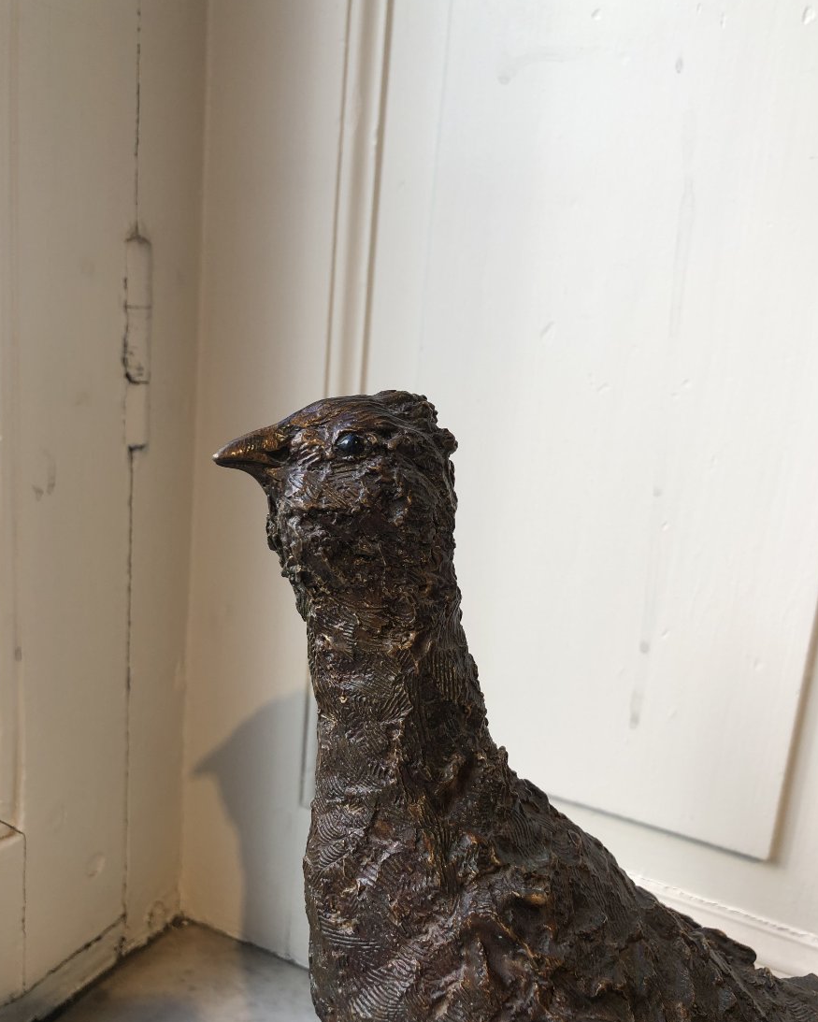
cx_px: 413
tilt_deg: -12.5
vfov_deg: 58.7
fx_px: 907
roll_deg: -5.7
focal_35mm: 30
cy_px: 534
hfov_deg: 48.5
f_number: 1.8
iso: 32
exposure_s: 1/100
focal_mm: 4
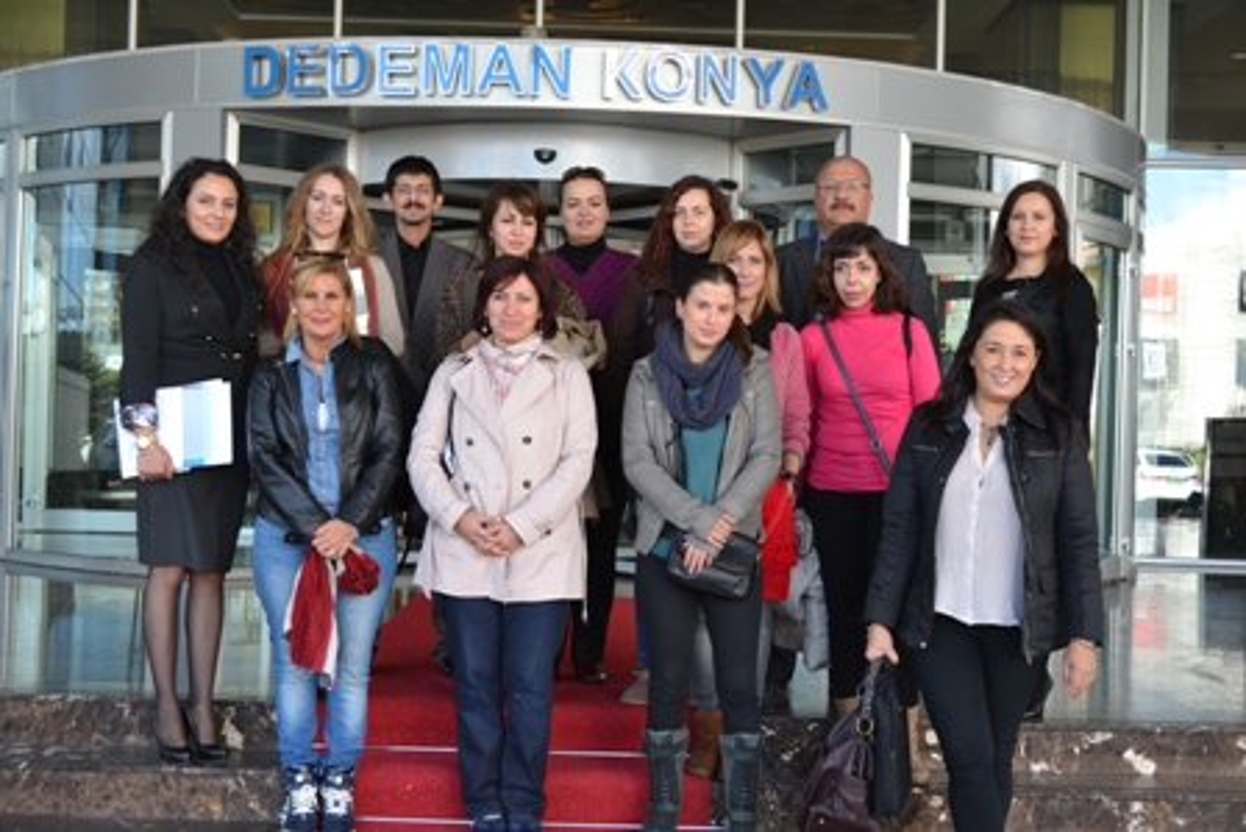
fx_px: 1662
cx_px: 623
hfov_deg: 41.1
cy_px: 416
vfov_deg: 28.1
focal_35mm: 48
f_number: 5.6
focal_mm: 32
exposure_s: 1/125
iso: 320
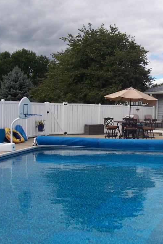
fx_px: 360
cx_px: 138
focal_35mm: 53
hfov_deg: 24.9
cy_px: 124
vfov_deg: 37.5
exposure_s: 1/500
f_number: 5.6
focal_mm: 5.6
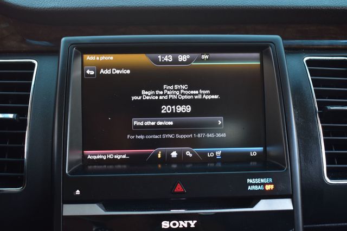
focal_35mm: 46
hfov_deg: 42.3
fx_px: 448
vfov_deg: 28.9
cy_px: 116
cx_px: 174
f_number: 6.3
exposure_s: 1/15
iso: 400
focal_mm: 31
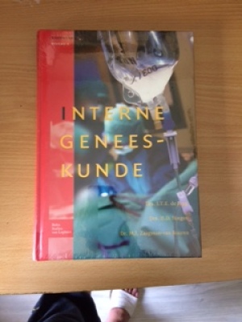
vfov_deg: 61.7
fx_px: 270
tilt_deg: -84.3
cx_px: 121
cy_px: 161
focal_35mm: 29
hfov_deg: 48.2
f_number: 2.2
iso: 250
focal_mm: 4.15
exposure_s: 1/33
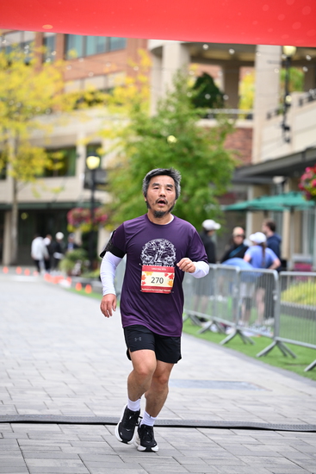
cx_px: 158
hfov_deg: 11.9
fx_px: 1513
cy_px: 237
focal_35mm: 115
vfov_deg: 17.8
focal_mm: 115
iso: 640
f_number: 2.8
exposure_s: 1/2000
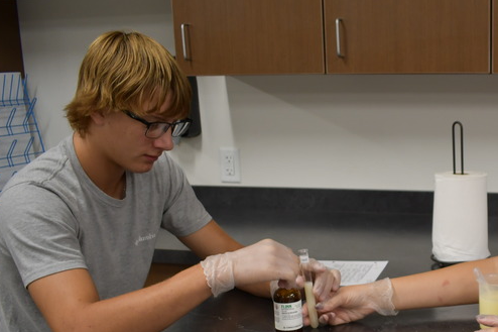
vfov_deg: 23.7
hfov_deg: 33.3
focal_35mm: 56
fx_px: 774
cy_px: 285
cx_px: 470
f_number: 3.5
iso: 400
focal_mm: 18
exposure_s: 1/80
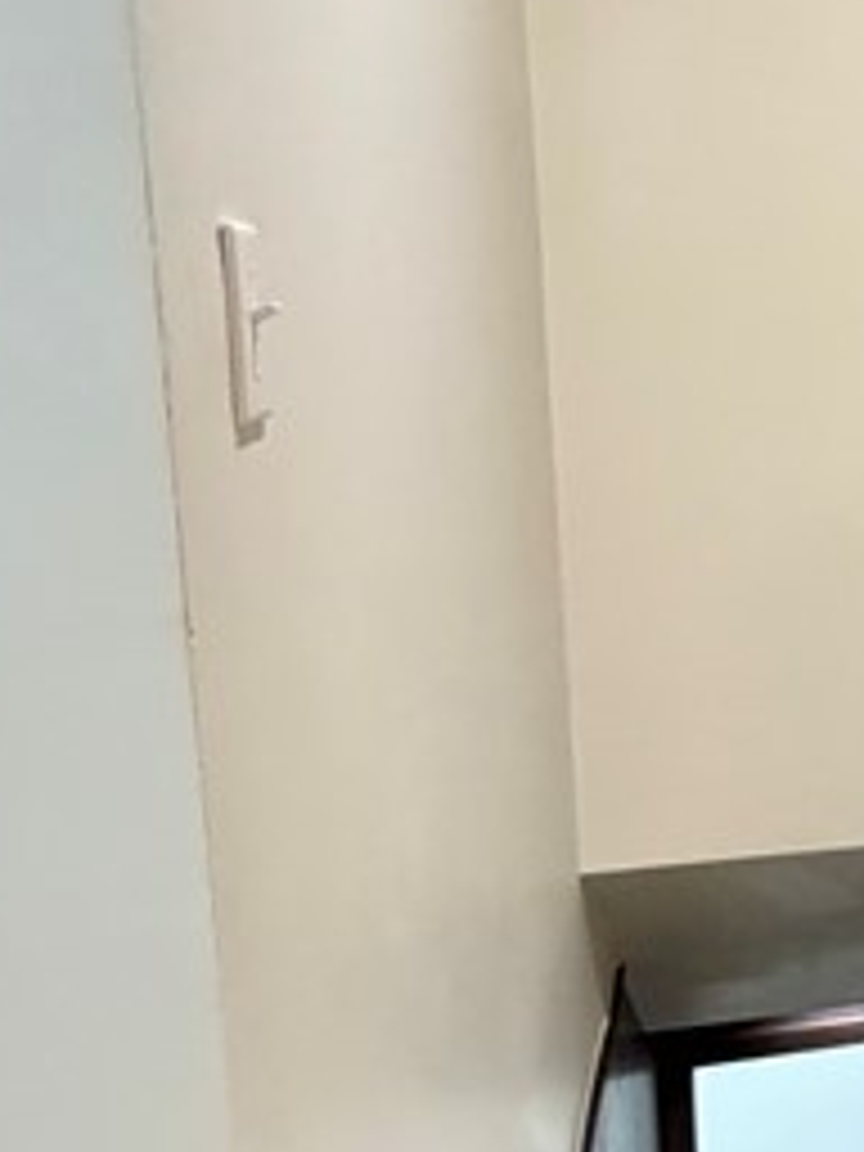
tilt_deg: -8.0
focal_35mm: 56
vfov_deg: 34.3
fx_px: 1864
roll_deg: +1.5
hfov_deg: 20.4
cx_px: 1449
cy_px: 504
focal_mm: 2.22
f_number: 2.2
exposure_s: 1/60
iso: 640
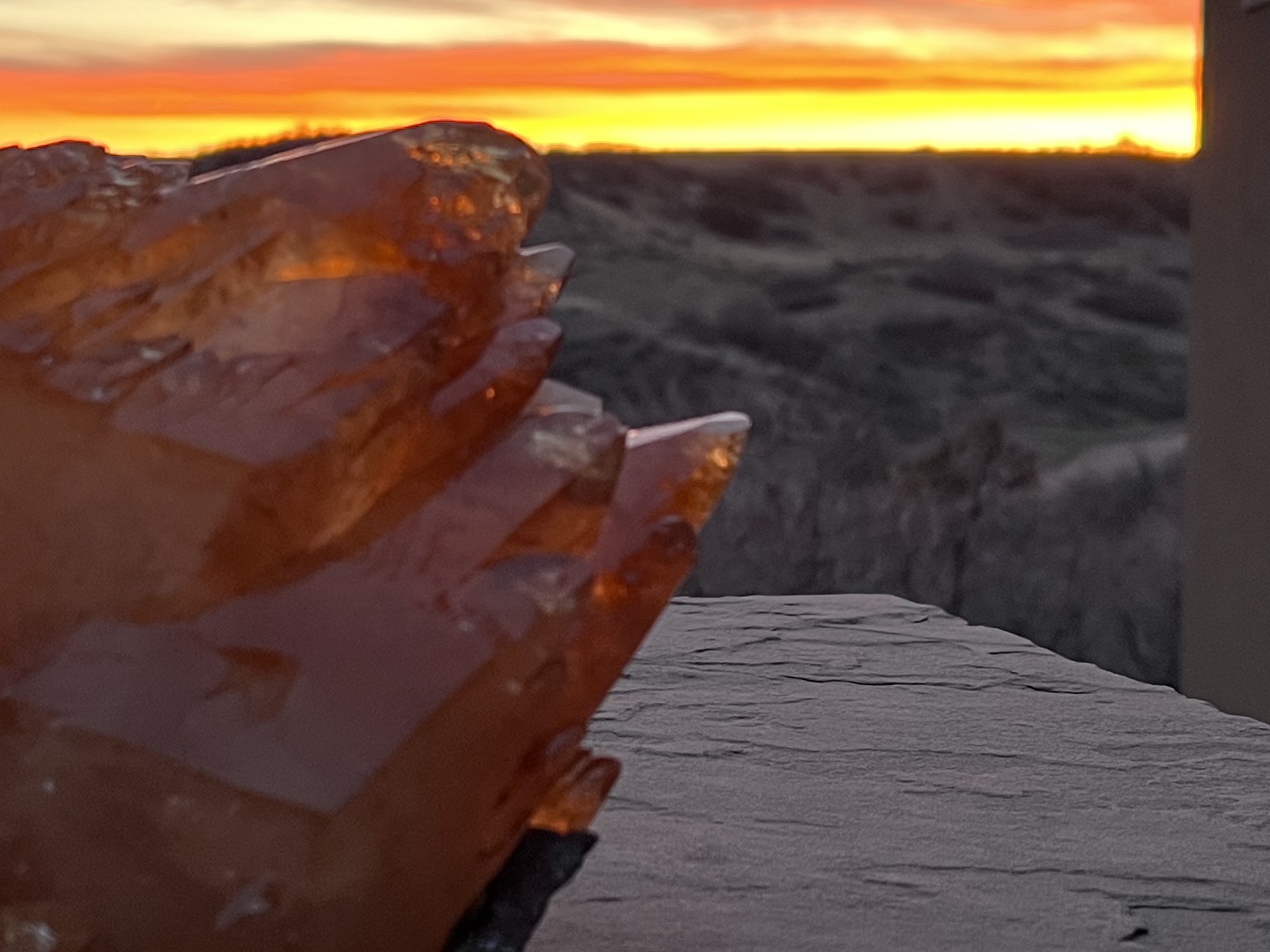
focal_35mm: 67
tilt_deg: -2.5
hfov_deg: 28.8
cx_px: 460
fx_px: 2458
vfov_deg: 21.8
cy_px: 331
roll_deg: +0.2
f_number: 1.5
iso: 125
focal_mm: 5.7
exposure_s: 1/74
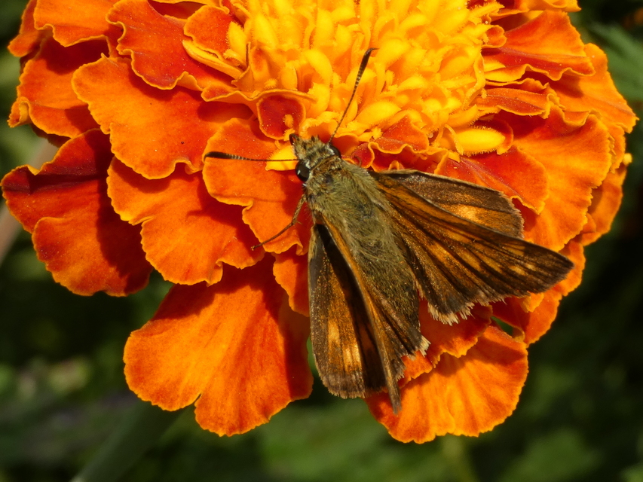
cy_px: 241
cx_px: 322
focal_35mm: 144
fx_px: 2675
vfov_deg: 10.3
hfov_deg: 13.7
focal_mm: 25.8
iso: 80
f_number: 5.3
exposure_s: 1/200
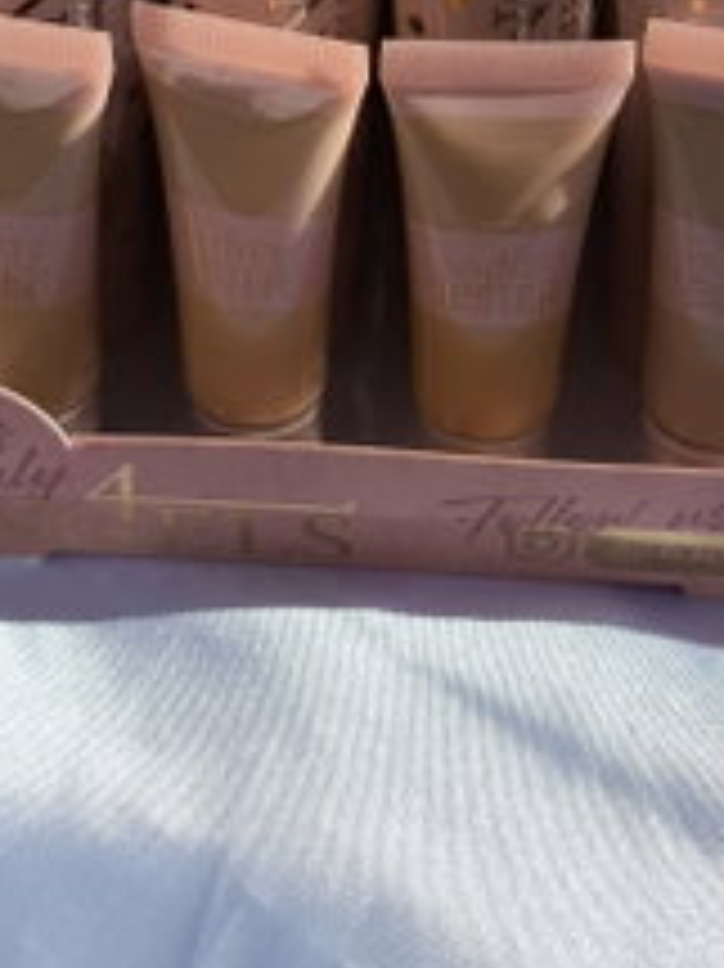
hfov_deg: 23.6
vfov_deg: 29.2
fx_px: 1731
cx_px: 373
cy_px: 7
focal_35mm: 62
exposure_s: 1/3414
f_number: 1.7
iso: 50
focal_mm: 4.71
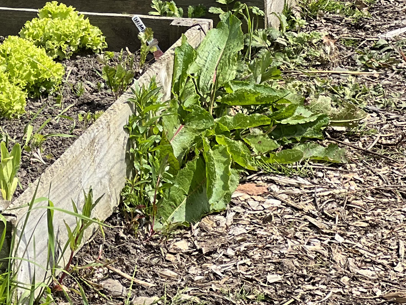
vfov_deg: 7.0
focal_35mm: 211
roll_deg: -1.4
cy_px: -46
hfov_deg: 9.3
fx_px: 2475
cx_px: -88
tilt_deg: -10.3
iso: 32
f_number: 2.8
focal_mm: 9
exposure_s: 1/513
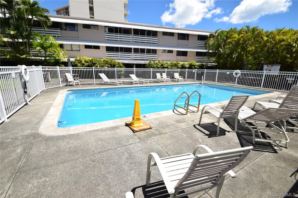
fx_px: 124
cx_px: 149
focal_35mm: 15
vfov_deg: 77.3
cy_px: 99
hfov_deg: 100.4
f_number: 10
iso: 100
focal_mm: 10
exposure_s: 1/200
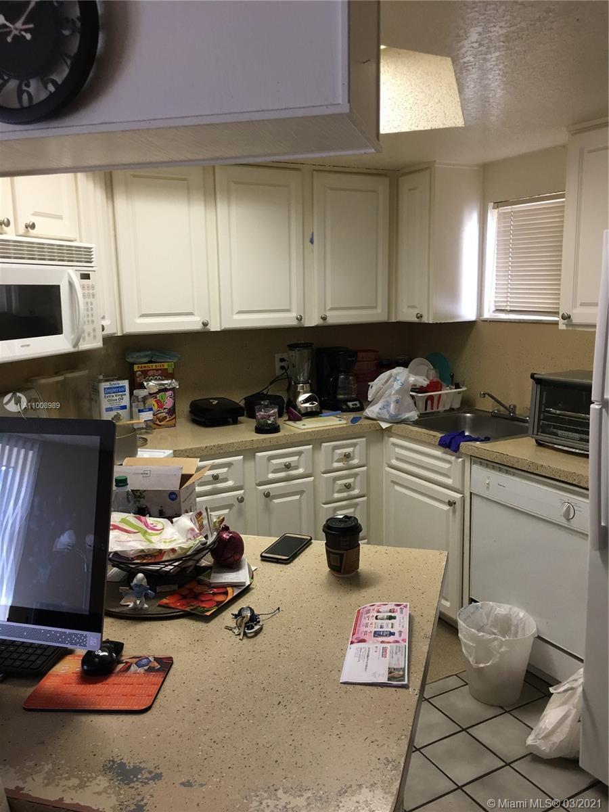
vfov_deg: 61.7
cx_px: 304
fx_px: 680
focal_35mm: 29
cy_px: 406
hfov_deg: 48.2
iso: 40
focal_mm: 4.15
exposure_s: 1/15
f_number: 2.2
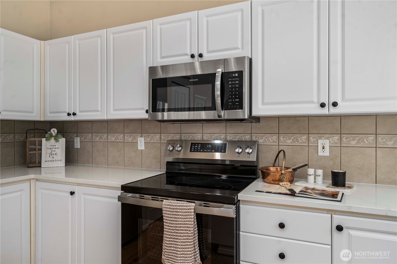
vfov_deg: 53.1
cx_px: 198
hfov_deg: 73.7
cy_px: 132
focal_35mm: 24
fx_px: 265
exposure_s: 1/30
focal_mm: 24
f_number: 6.7
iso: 160
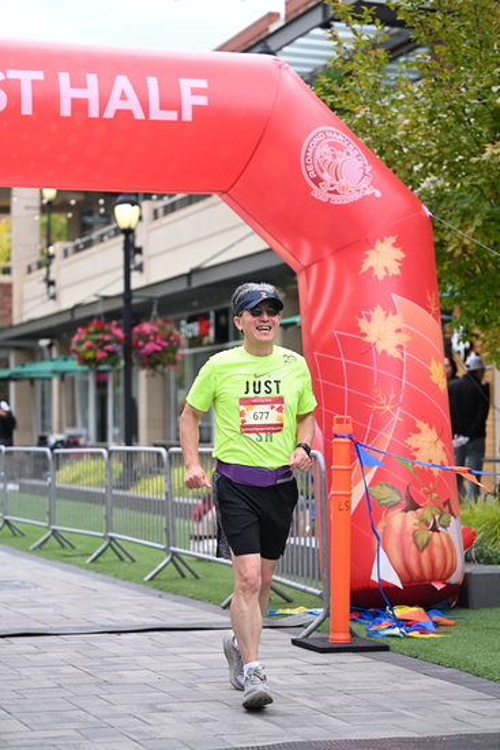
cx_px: 250
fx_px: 1686
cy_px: 375
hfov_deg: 16.9
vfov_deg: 25.1
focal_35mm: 81
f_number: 2.8
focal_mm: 81
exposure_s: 1/2000
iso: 640
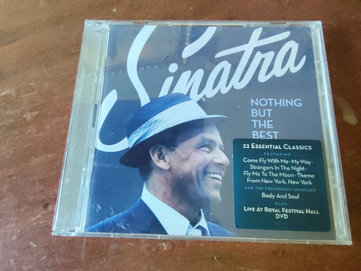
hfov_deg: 67.3
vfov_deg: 53.1
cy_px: 136
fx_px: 271
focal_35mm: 26
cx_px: 180
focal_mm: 2.78
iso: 500
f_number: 2
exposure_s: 1/33.3
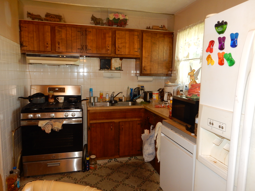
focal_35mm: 25
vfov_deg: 54.9
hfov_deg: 69.4
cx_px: 128
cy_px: 96
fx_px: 184
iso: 200
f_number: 3.7
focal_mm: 4.5
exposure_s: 1/30
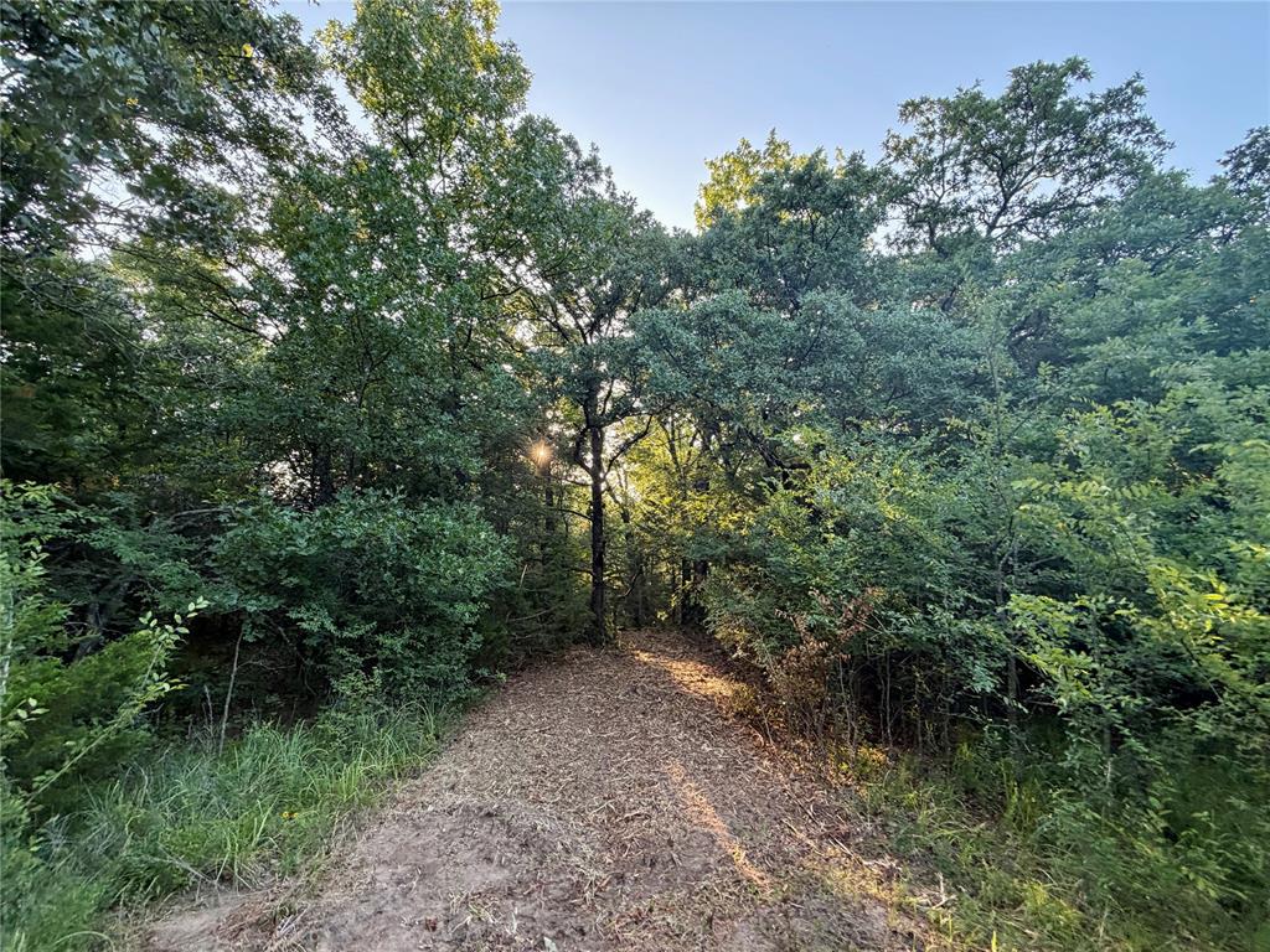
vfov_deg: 85.7
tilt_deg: +11.0
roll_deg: +0.9
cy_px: 476
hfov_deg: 102.1
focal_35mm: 14
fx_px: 514
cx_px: 635
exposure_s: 1/121
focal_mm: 2.22
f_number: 2.2
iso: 200
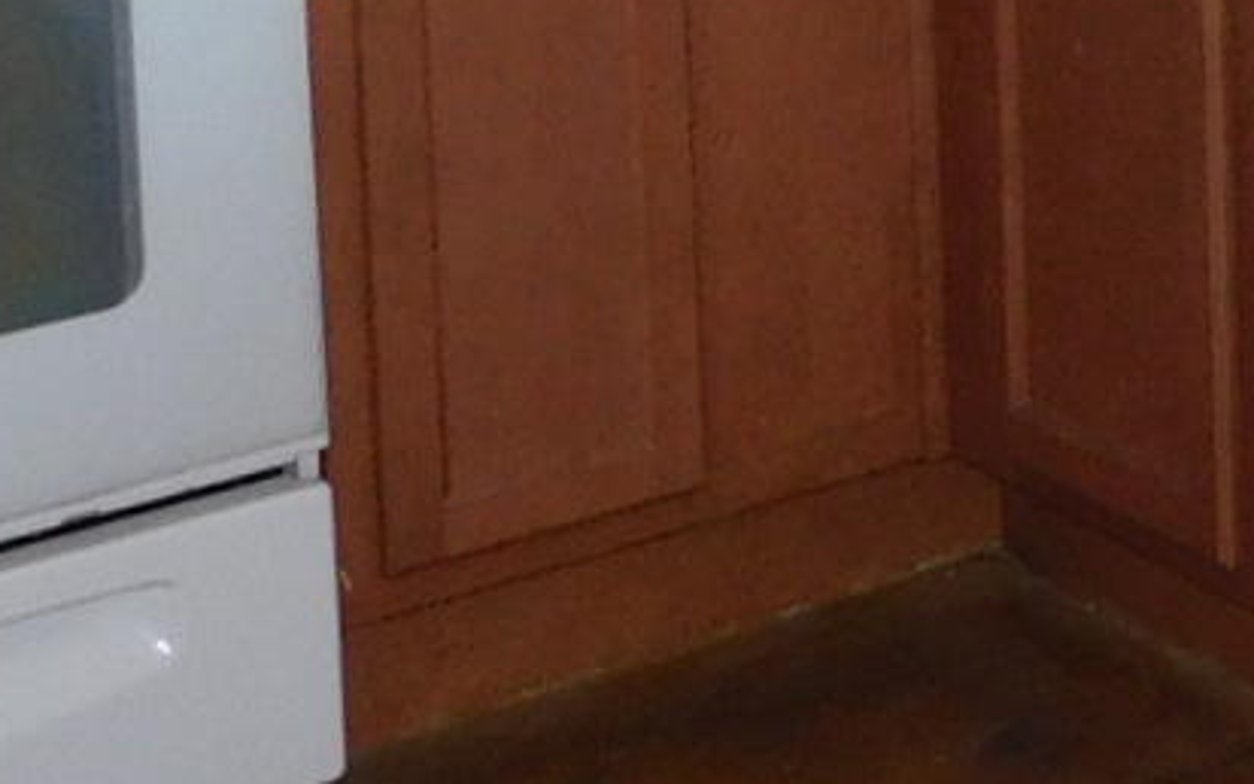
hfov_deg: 13.9
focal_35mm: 134
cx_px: 2247
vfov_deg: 9.0
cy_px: -924
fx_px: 4579
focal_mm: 4
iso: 200
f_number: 3
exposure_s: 1/30
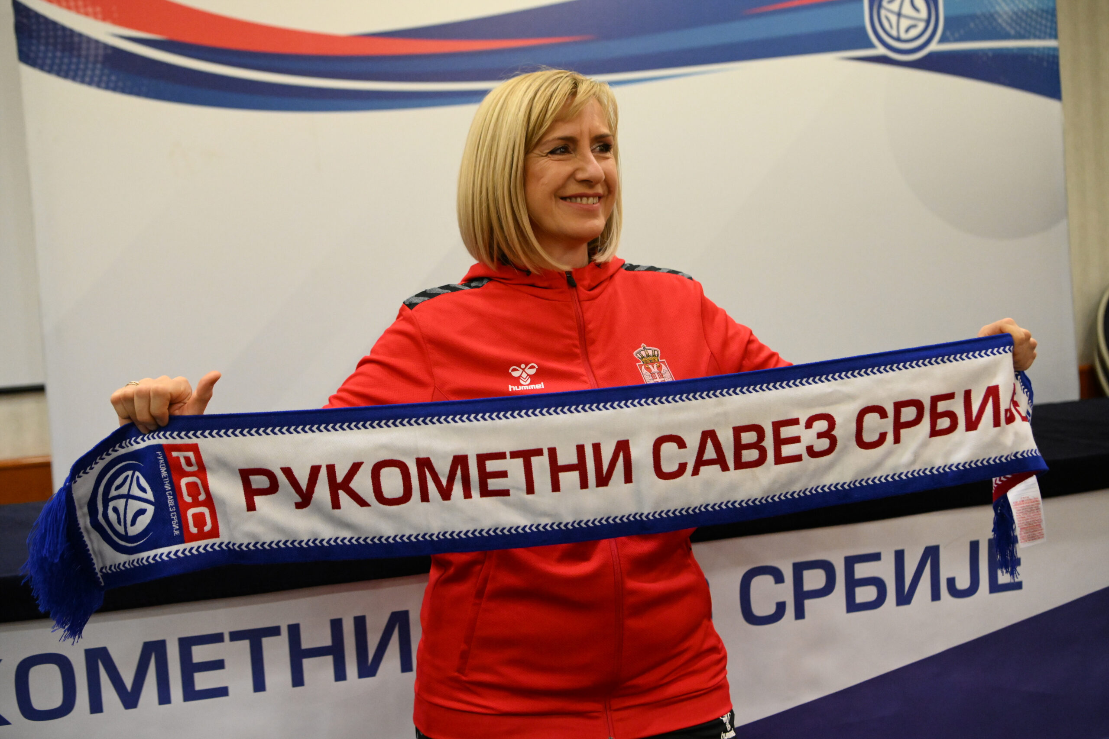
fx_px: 1386
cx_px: 554
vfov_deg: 29.9
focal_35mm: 45
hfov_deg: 43.6
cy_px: 370
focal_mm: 45
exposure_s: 1/250
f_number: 4
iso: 6400
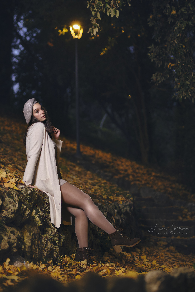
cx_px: 98
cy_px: 146
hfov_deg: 18.2
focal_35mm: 75
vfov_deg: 27.0
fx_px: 609
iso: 1250
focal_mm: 50
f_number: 1.4
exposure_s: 1/250
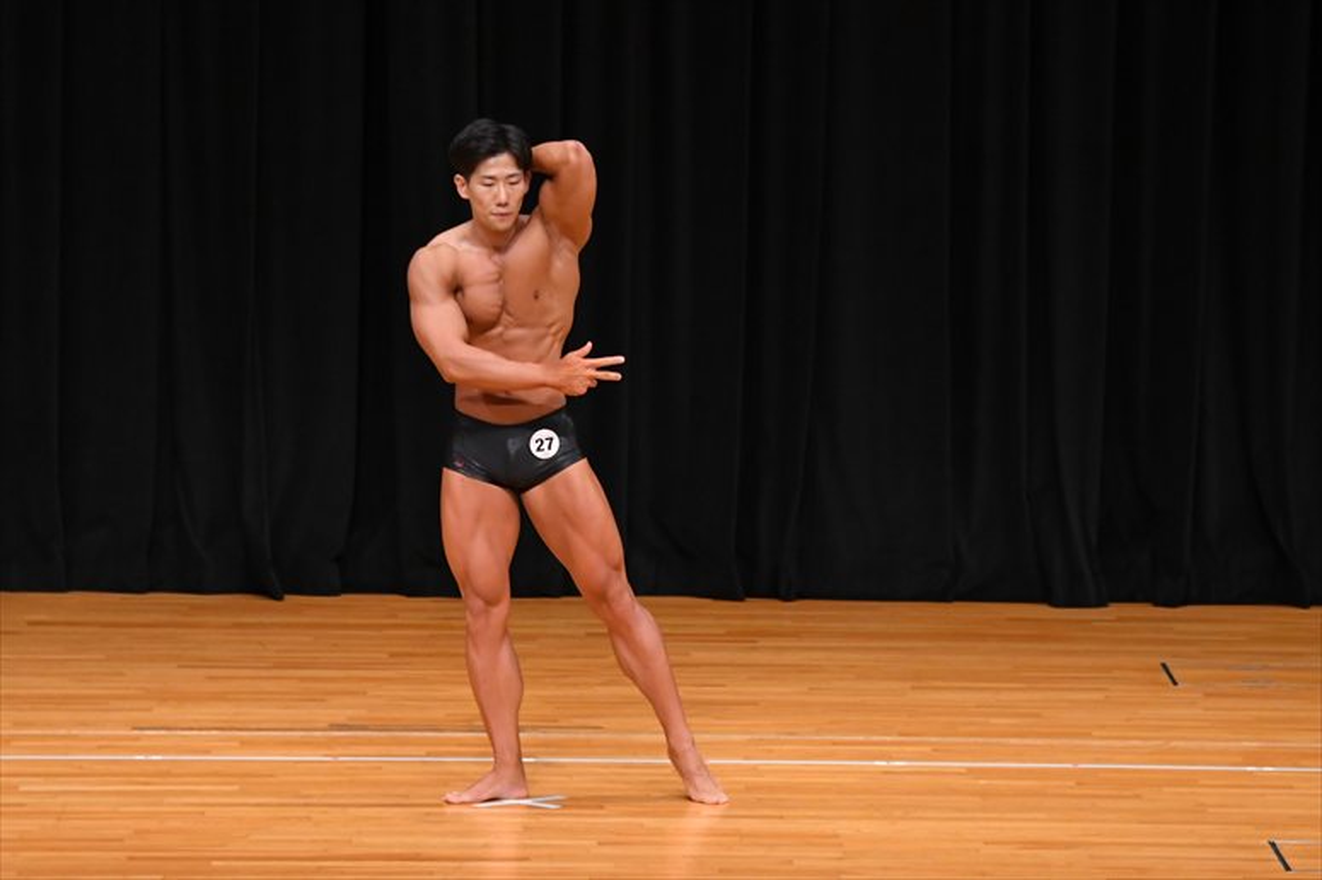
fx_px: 8259
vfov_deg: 6.1
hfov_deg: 9.2
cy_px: 440
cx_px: 661
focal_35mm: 225
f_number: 5.6
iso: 3200
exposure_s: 1/400
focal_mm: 150
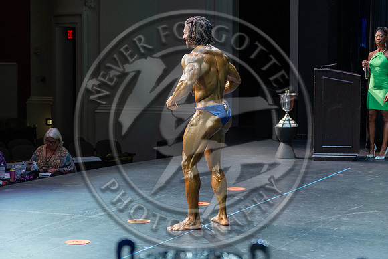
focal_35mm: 88
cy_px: 130
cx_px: 194
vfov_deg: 15.5
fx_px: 949
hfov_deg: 23.1
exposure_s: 1/125
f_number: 4
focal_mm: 58.6
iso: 1600
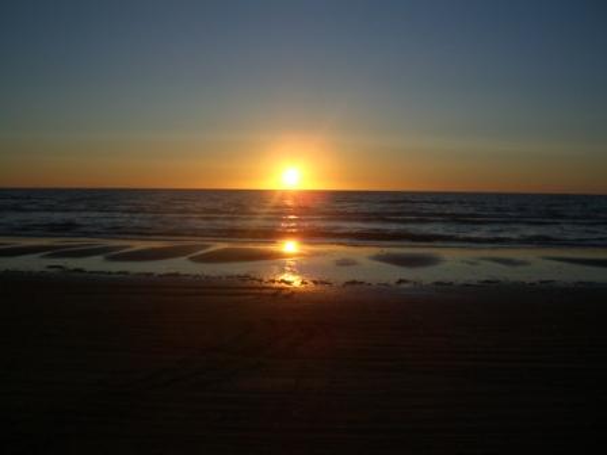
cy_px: 228
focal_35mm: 35
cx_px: 304
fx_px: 614
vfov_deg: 40.7
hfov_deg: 52.6
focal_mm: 5.8
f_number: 4.3
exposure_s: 1/800
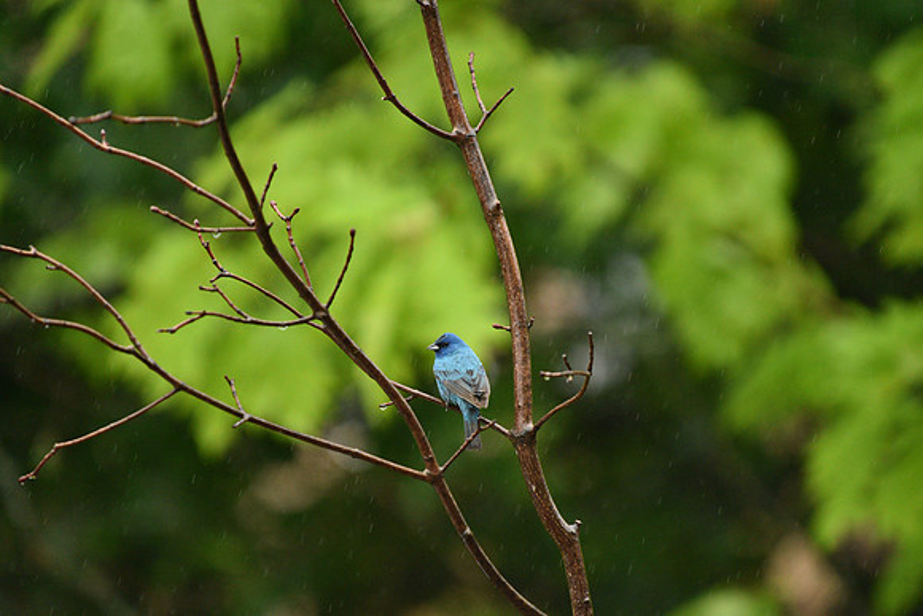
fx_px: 8719
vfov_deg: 4.0
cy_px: 308
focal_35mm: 340
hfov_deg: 6.1
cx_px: 462
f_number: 4.8
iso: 4000
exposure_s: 1/400
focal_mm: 340
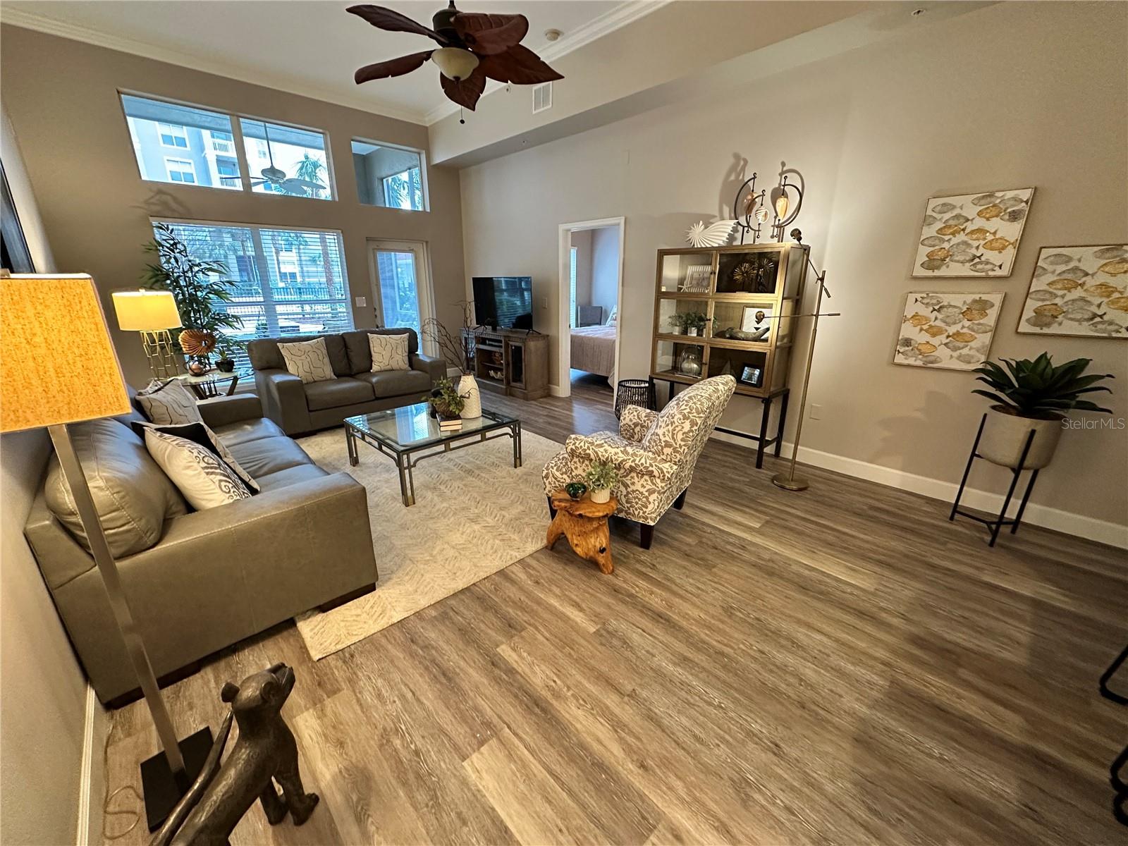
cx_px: 564
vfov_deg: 85.7
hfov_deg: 102.1
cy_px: 423
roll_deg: -0.6
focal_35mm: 14
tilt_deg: -17.1
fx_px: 456
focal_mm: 2.22
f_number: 2.2
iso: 640
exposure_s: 1/60
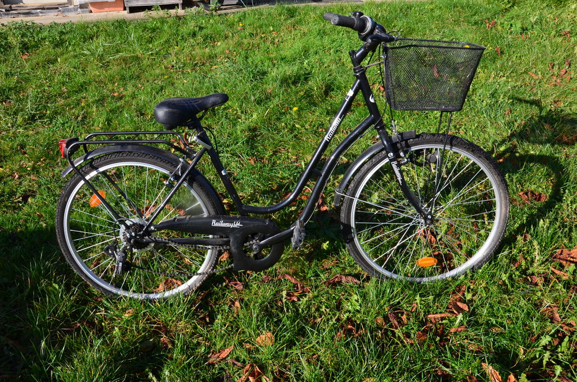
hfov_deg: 67.5
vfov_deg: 47.7
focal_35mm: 27
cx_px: 288
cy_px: 191
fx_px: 432
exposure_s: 1/125
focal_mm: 18
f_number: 11
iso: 200
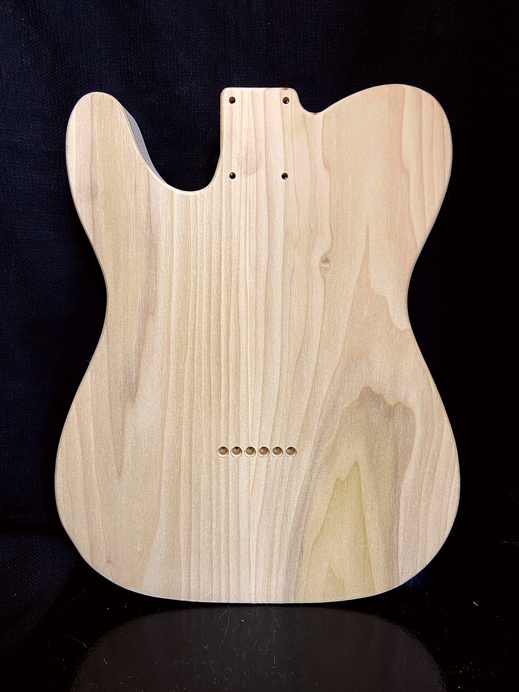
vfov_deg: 67.3
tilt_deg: -9.3
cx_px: 260
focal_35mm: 26
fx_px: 520
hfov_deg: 53.1
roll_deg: +1.6
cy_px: 346
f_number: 1.8
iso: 100
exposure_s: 1/60
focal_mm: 4.25
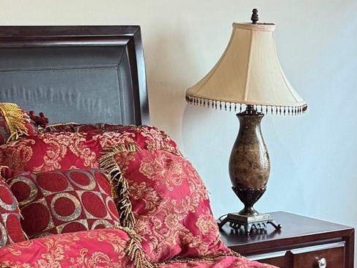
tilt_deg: -7.5
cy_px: 173
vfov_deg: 14.6
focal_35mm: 101
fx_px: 1041
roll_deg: +0.8
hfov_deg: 19.4
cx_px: 140
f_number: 1.78
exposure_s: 1/60
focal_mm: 6.76
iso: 320
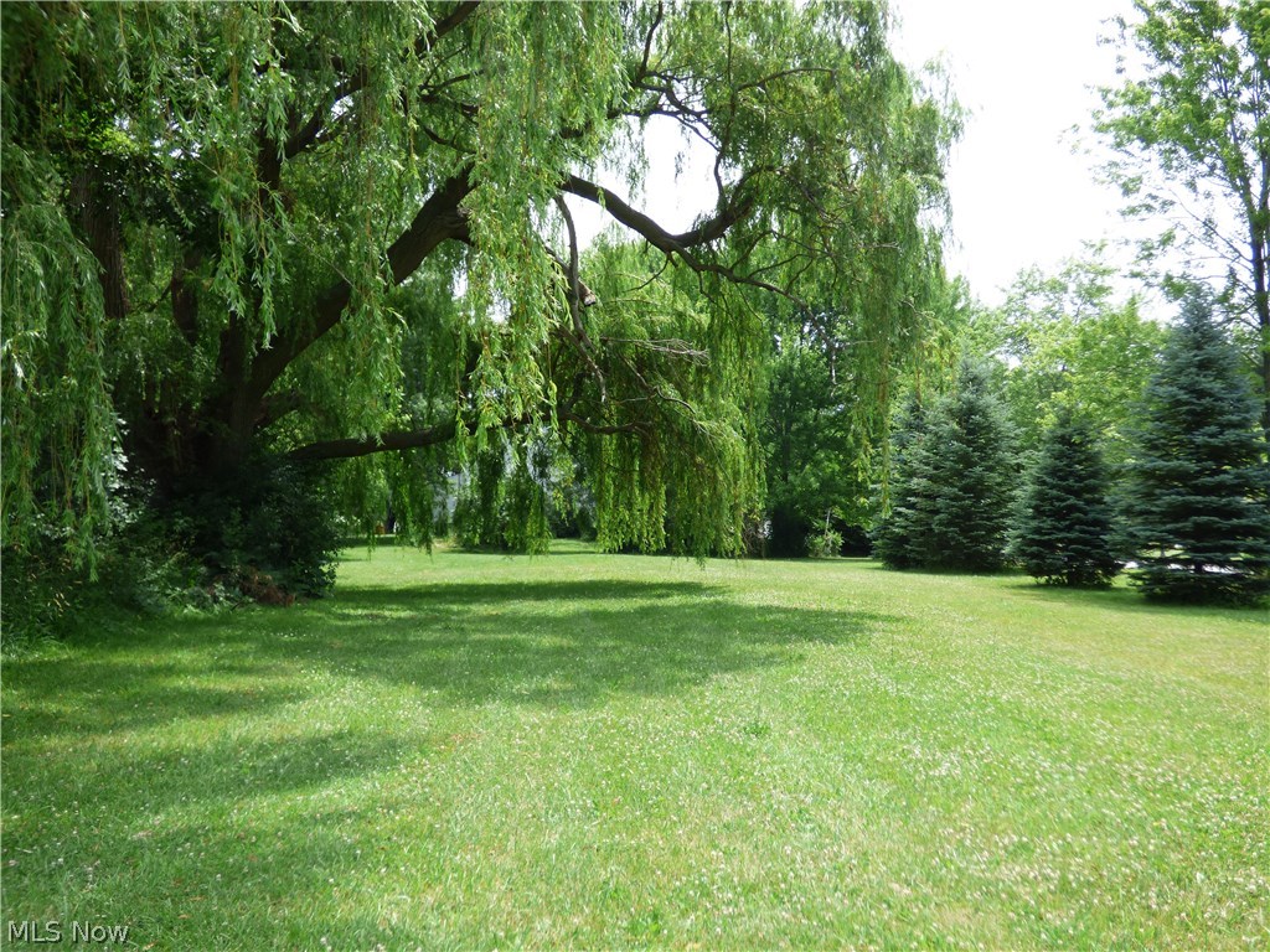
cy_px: 476
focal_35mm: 33
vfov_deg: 42.9
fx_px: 1211
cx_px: 635
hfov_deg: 55.4
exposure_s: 1/500
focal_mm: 5.78
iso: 100
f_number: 3.4
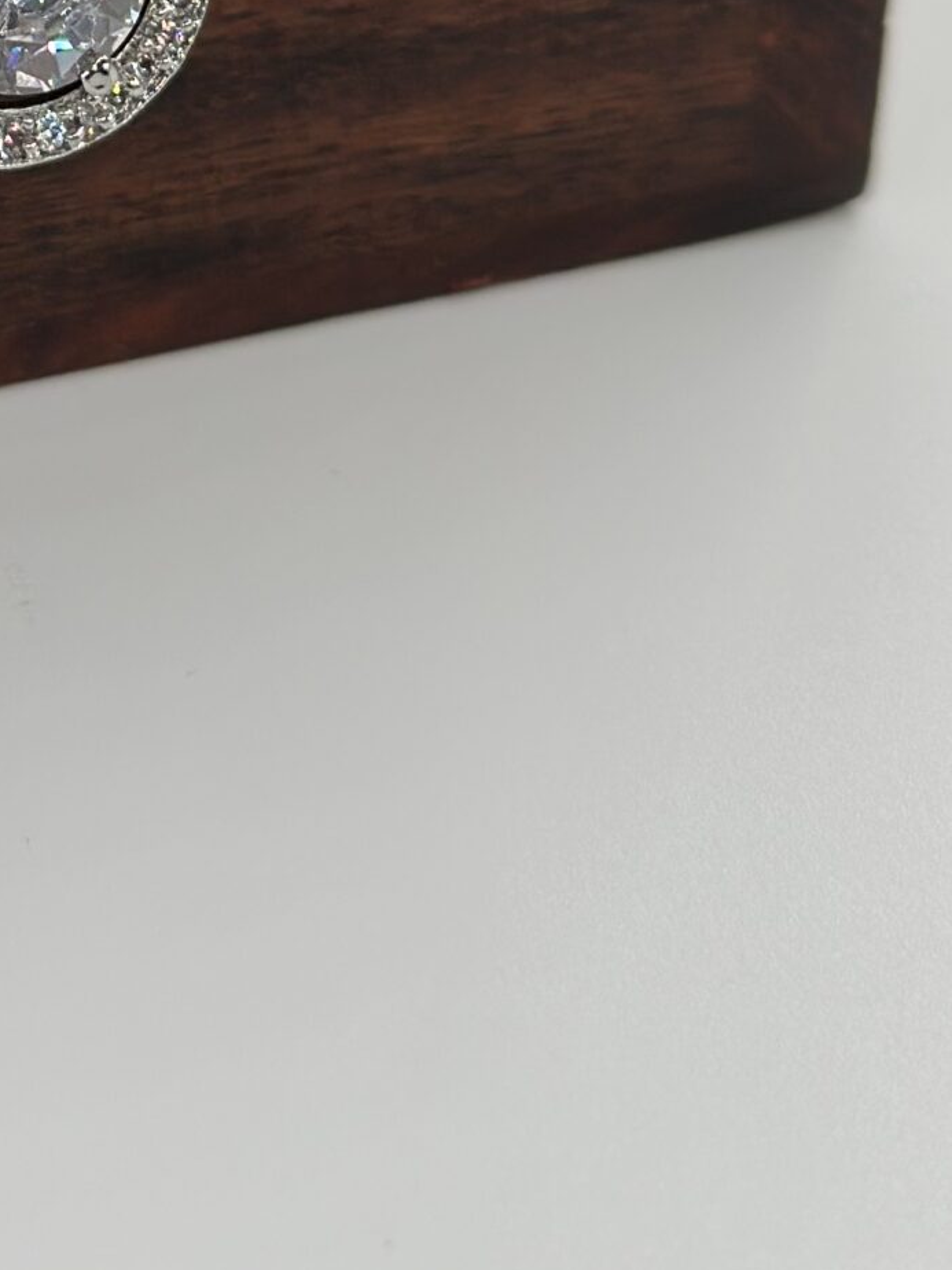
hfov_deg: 10.9
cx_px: -224
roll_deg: -1.2
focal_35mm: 133
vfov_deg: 14.1
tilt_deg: -25.4
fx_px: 4877
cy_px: -470
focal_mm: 6.86
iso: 80
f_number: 1.78
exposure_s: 1/1613
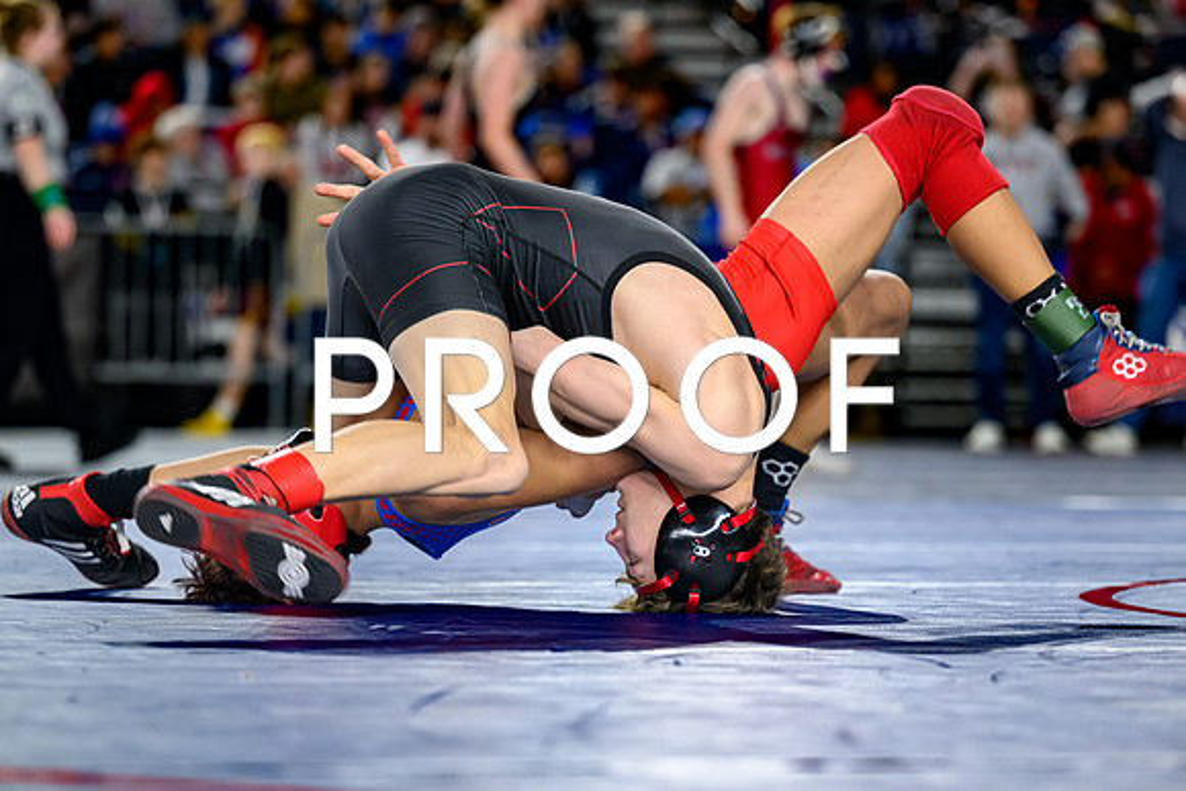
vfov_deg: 8.9
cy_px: 505
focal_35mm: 154
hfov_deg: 13.3
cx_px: 583
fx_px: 5083
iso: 3200
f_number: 2.8
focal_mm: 120
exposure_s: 1/800
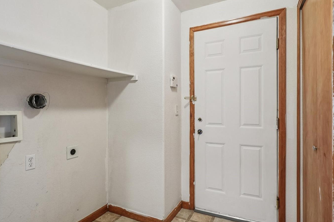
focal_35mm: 20
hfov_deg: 85.1
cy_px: 112
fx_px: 182
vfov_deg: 63.0
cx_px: 162
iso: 800
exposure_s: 1/30
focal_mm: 11
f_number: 8
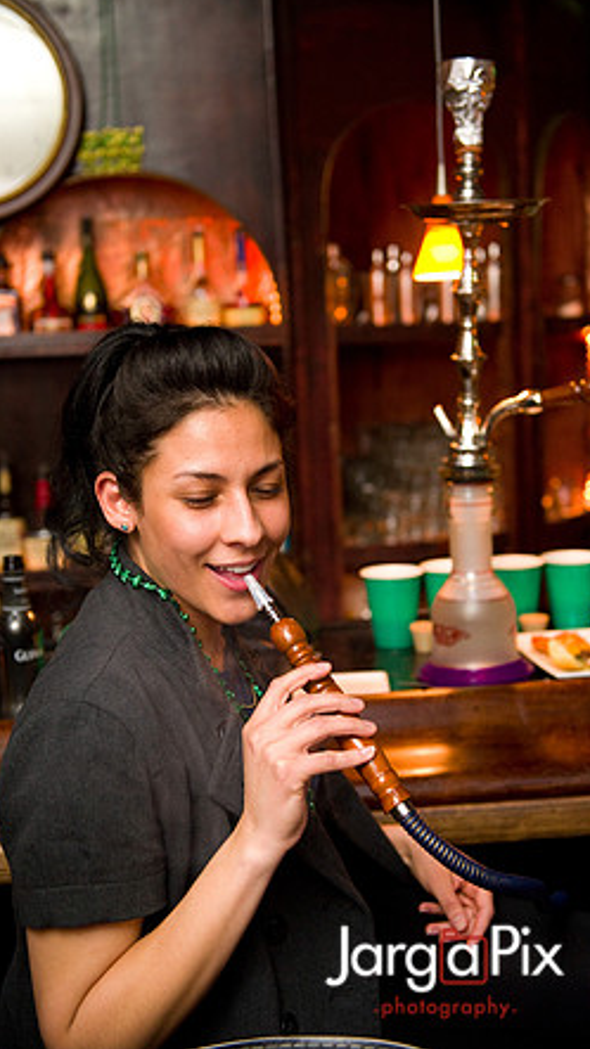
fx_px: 1419
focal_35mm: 51
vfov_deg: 40.6
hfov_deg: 23.5
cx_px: 290
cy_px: 519
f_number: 3.2
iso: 1600
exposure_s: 1/60
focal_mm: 48
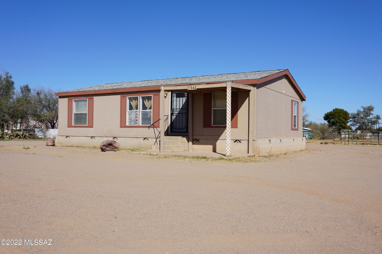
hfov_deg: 54.4
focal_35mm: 35
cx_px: 191
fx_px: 371
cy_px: 127
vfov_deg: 37.9
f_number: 10
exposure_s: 1/250
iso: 100
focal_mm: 35
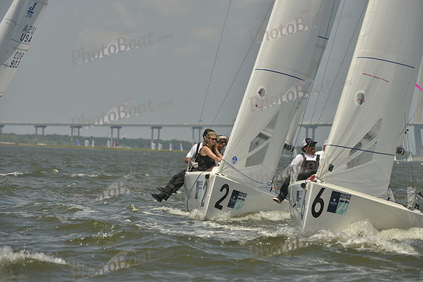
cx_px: 212
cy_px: 141
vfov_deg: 4.7
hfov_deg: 7.1
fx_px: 3408
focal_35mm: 290
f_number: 10
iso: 280
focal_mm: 290
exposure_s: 1/1250
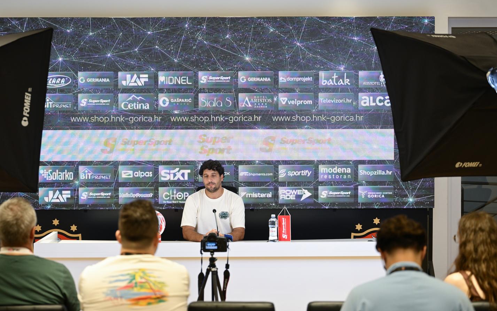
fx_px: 1084
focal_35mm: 80
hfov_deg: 25.8
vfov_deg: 16.3
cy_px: 163
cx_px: 228
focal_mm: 70
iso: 1000
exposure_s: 1/320
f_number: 2.8
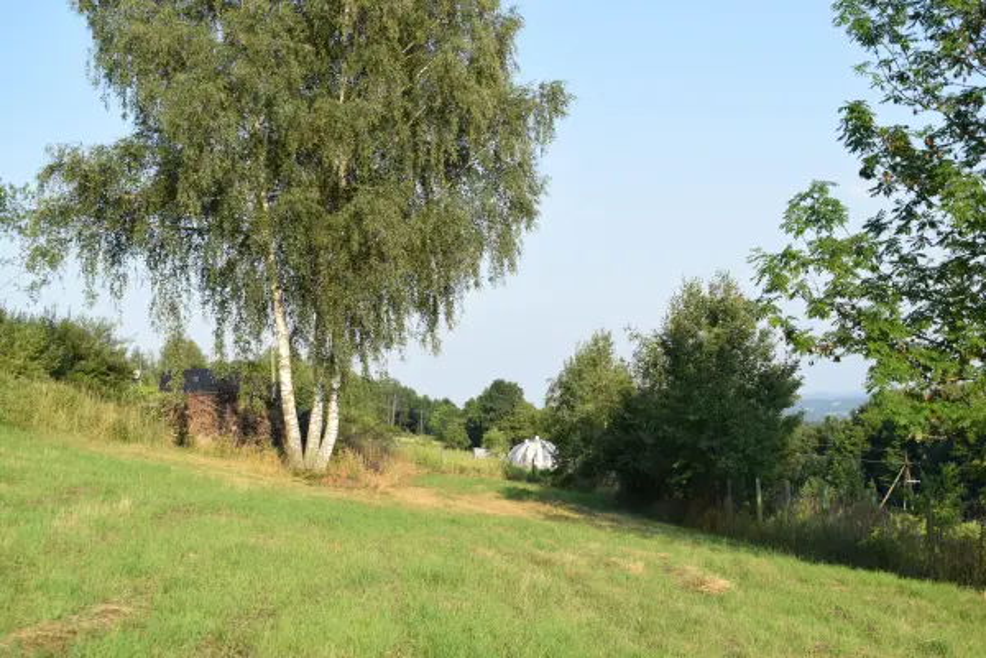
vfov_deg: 26.5
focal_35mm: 51
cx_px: 493
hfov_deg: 38.9
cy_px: 329
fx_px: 1397
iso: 200
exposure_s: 1/250
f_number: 8
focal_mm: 34
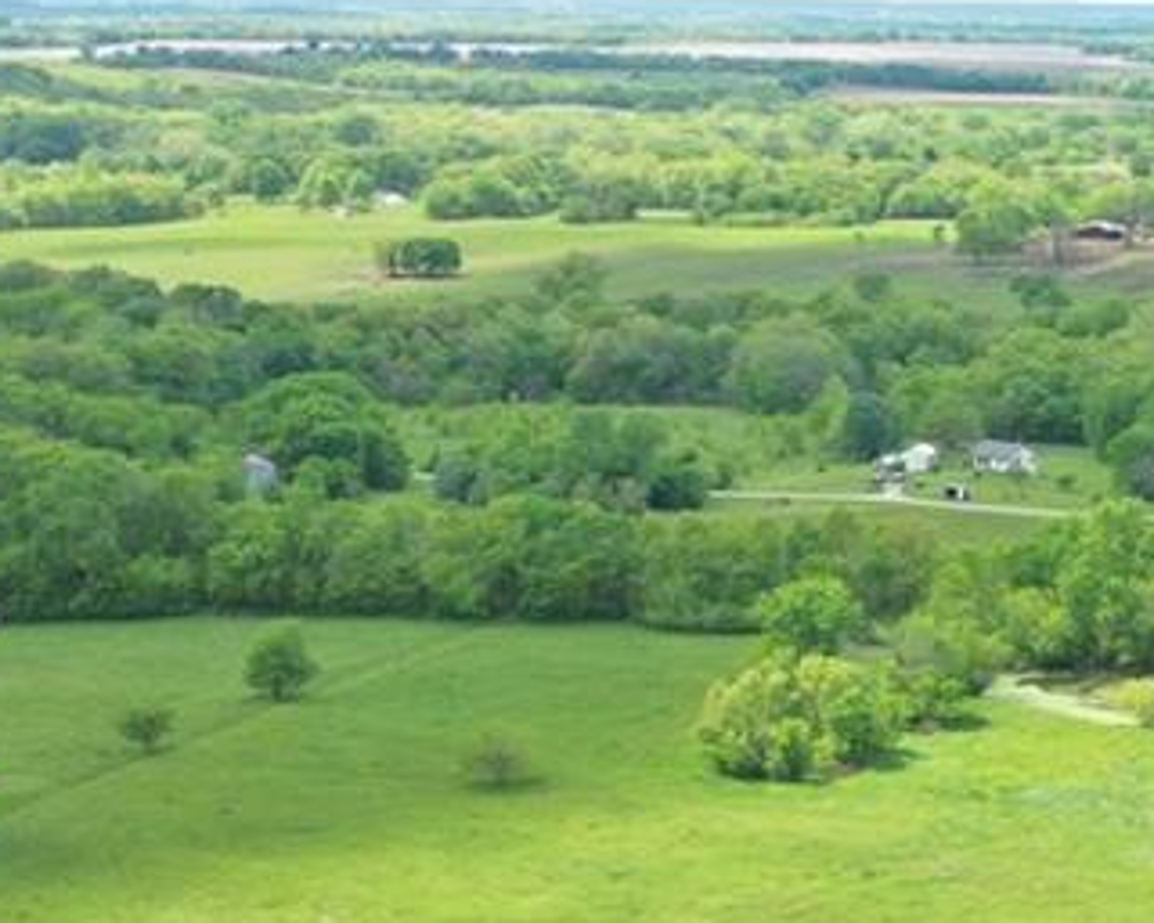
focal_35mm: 84
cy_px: 779
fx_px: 2869
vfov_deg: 18.1
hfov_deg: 19.7
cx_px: 1742
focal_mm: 10.26
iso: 100
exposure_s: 1/40
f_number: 3.2
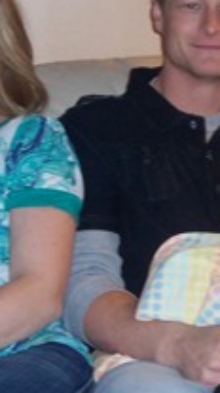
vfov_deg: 16.5
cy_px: 152
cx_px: 114
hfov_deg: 9.3
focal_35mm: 130
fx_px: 1352
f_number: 3.4
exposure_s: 1/60
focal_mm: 8.6
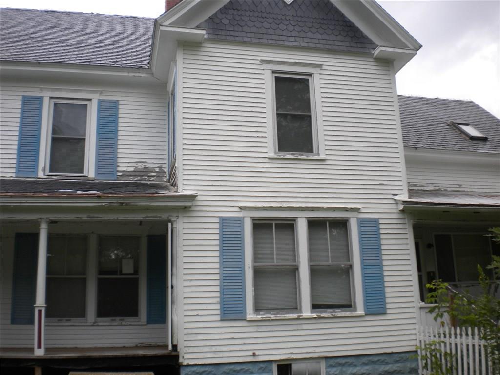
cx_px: 250
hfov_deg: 52.6
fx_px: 506
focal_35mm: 35
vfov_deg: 40.7
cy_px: 188
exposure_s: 1/240
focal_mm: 6.3
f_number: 4.6
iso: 80
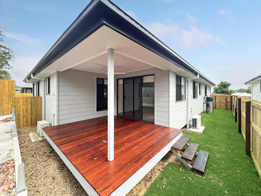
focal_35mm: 13
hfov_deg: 106.2
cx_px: 130
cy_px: 98
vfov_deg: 89.9
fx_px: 98
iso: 32
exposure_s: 1/234
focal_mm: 1.57
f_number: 1.8
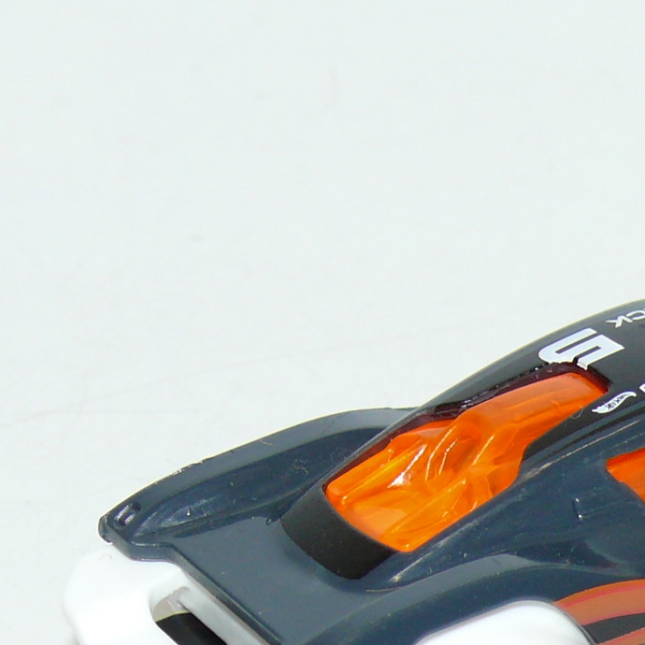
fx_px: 4448
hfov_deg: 8.3
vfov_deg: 8.3
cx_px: 631
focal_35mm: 211
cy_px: 536
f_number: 4
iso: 100
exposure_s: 1/30
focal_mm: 13.4
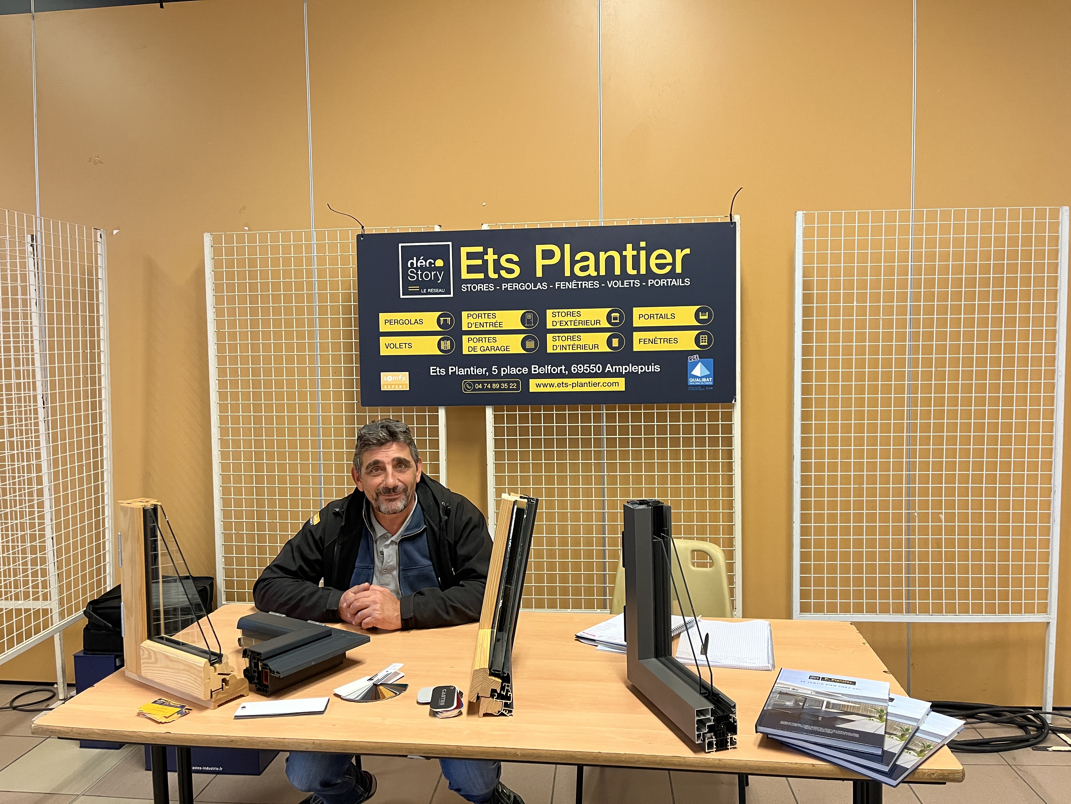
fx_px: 804
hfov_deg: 67.3
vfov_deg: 53.1
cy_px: 402
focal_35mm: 26
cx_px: 536
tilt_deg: -3.8
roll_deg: +1.4
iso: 200
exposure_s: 1/50
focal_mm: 5.1
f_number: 1.6
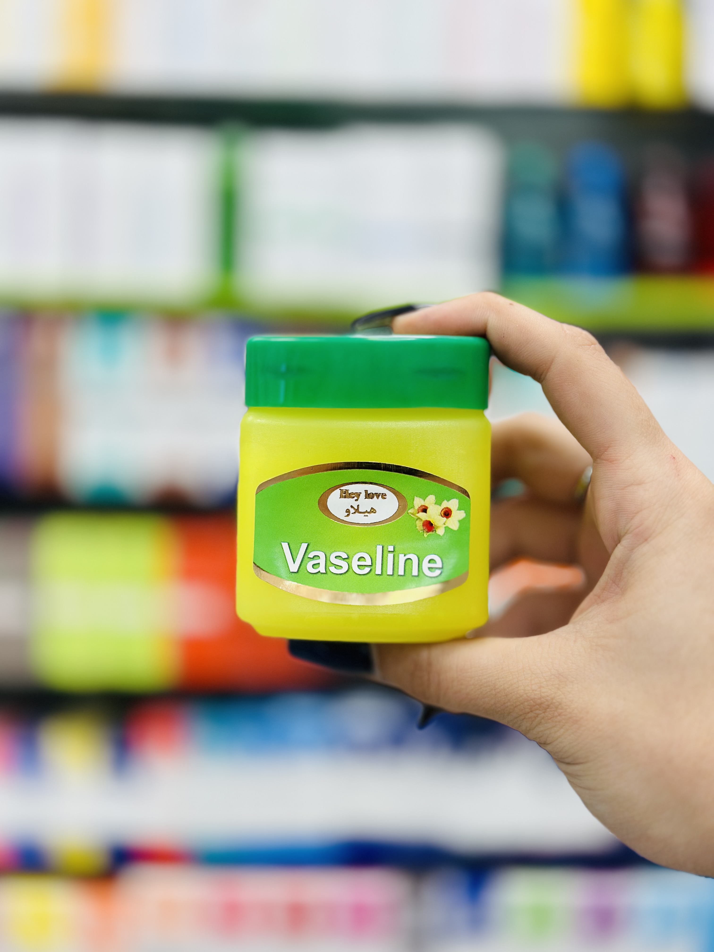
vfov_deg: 39.7
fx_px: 1320
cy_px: 476
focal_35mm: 48
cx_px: 357
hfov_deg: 30.3
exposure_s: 1/131
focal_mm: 6.86
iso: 64
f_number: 1.78
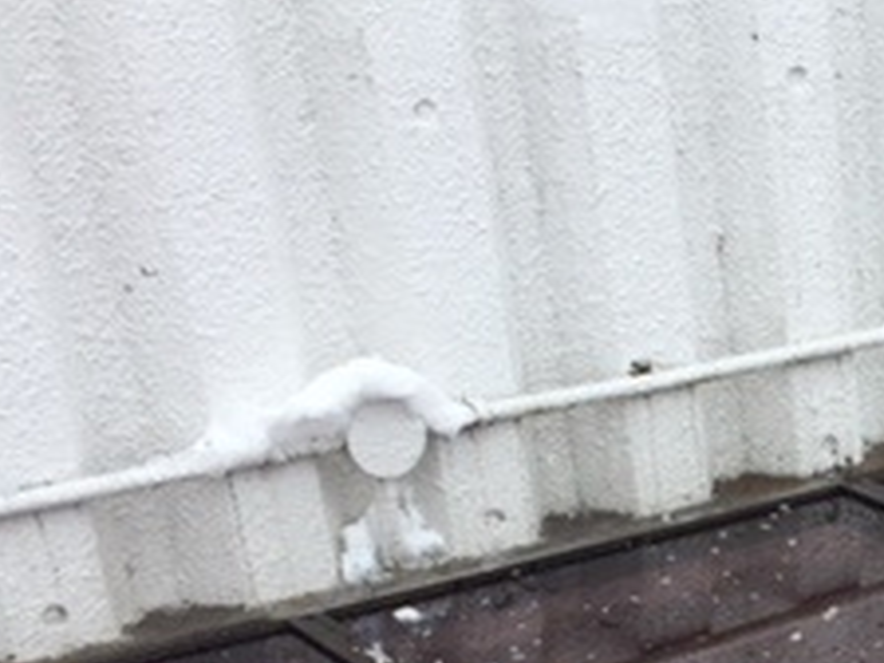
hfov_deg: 22.0
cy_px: 912
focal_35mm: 83
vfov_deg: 16.6
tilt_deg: -26.5
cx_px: 1026
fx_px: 2120
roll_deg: +3.0
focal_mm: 4.15
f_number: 2.2
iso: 32
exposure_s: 1/659
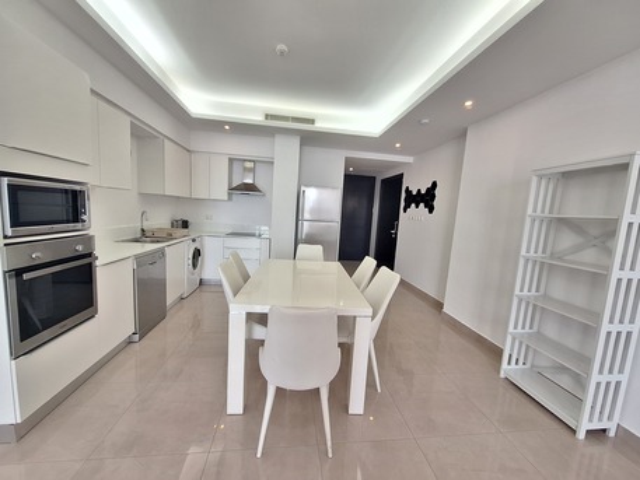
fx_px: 240
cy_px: 240
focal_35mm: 13
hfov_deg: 106.2
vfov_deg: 89.9
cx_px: 320
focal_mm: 1.74
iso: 160
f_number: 2.2
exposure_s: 1/50
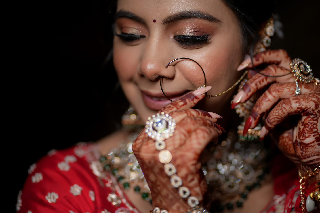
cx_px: 160
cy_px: 106
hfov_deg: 23.9
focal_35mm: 85
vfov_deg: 16.1
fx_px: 755
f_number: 1.8
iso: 320
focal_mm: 85
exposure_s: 1/125
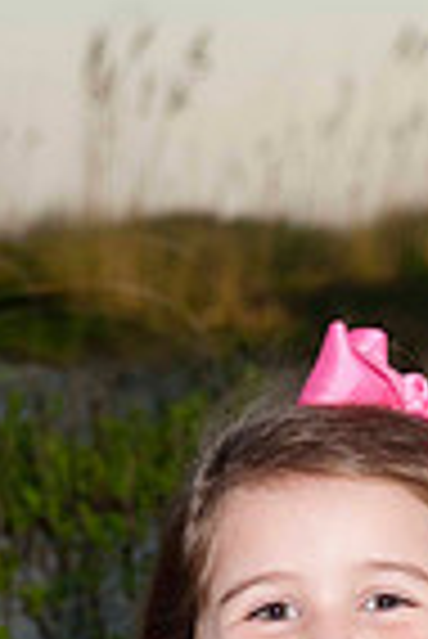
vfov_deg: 5.4
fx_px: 6742
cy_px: 918
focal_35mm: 379
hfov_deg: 3.6
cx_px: 376
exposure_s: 1/160
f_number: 8
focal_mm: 80
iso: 100
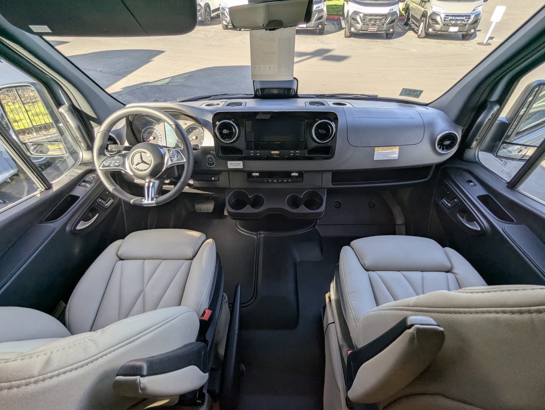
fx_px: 252
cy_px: 205
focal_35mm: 16
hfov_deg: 94.4
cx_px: 272
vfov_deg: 78.2
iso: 46
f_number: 2.2
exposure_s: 1/185
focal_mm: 2.35
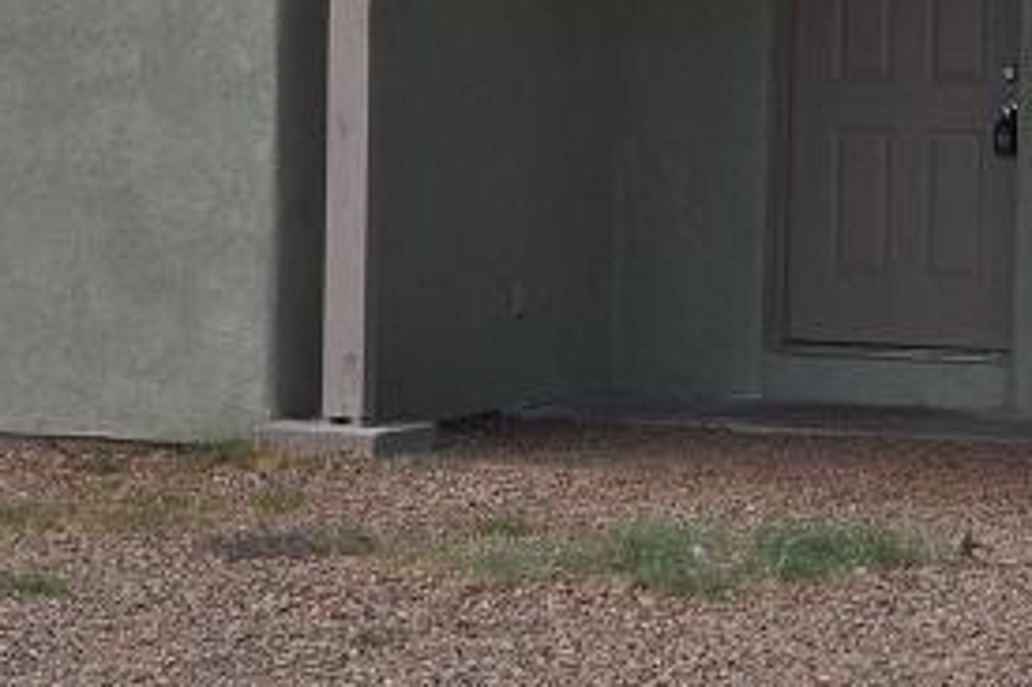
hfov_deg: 13.4
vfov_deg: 8.9
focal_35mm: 152
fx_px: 4355
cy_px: -86
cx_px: 1002
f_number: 14
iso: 200
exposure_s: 1/200
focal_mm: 26
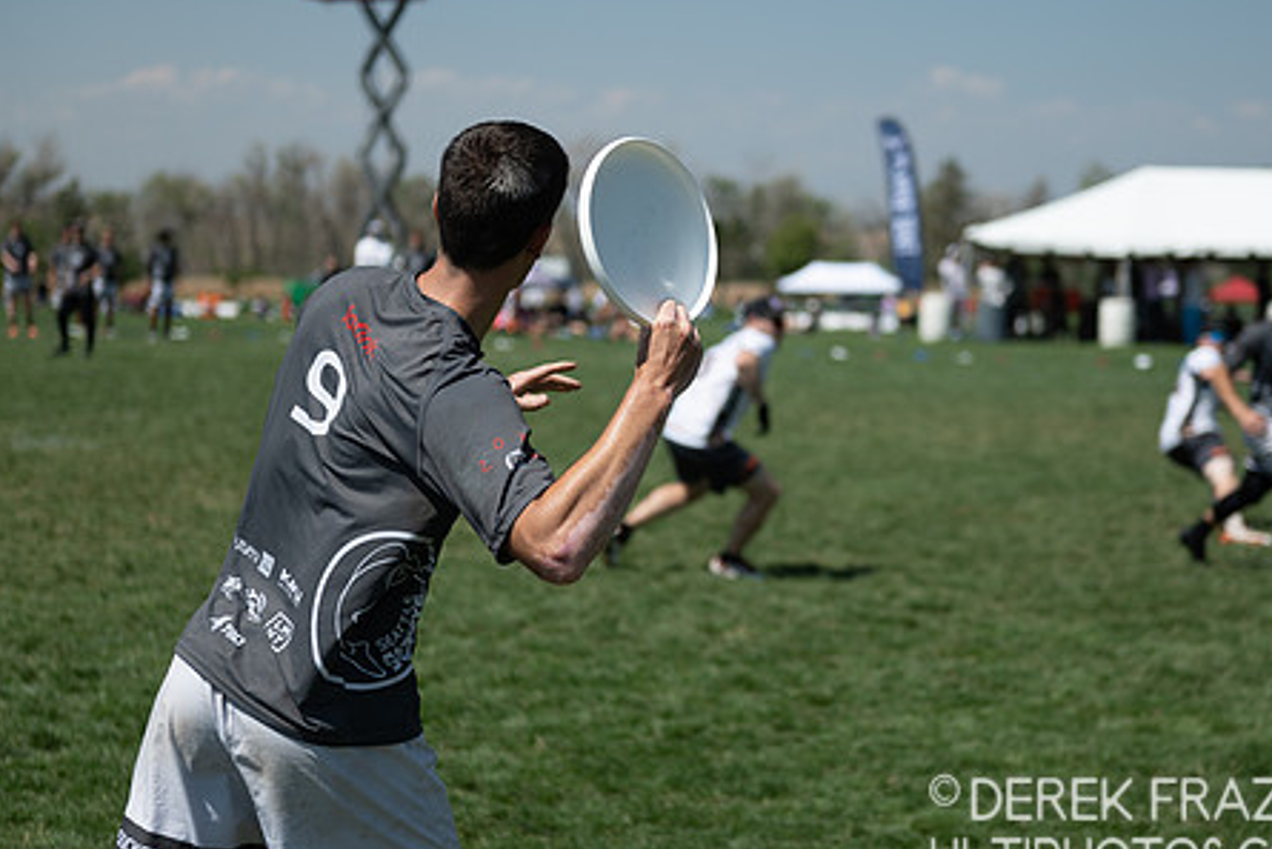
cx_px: 749
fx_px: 3039
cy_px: 384
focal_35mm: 86
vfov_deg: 15.9
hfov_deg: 23.6
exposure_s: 1/5000
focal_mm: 66
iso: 140
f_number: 2.8
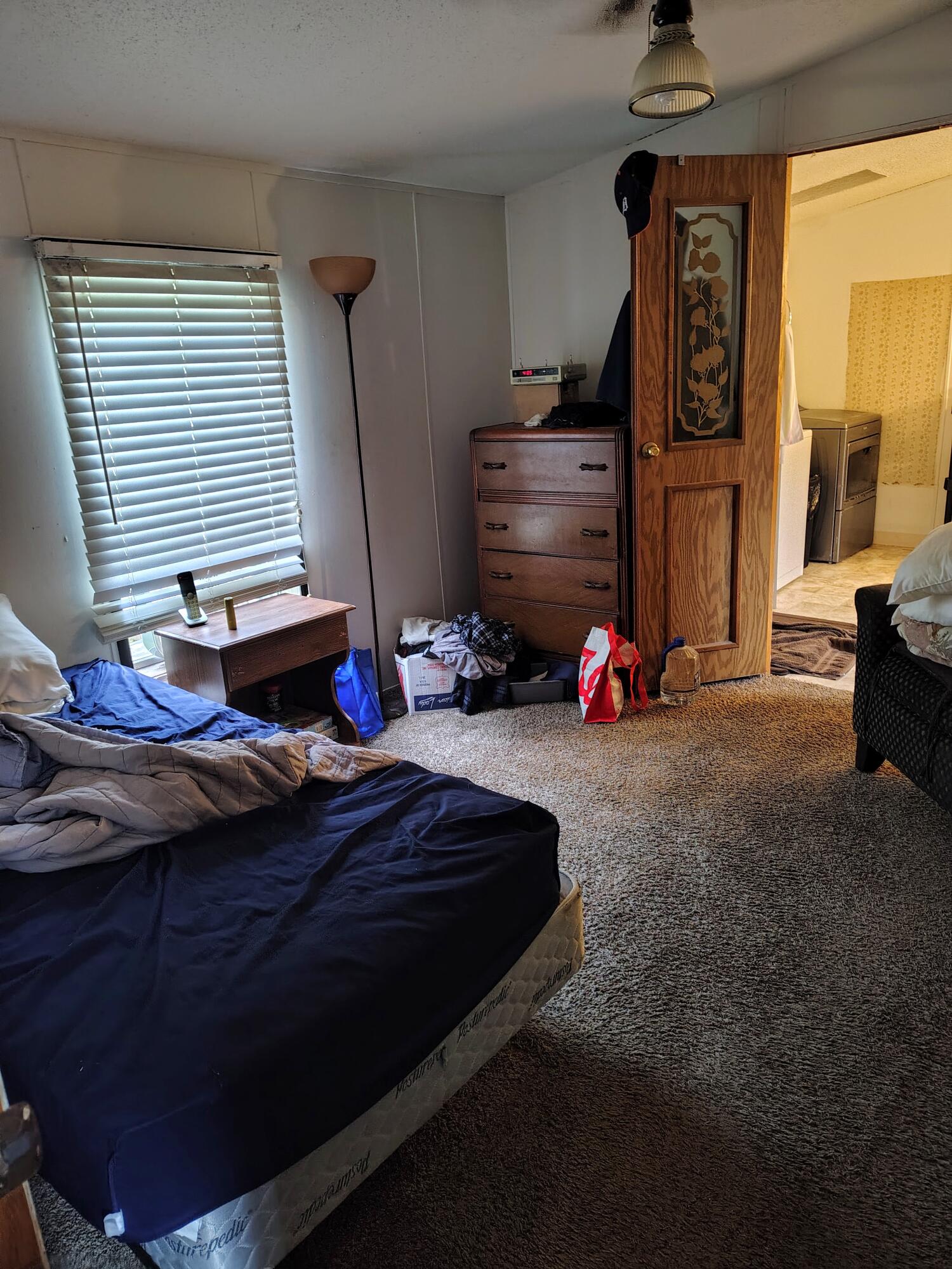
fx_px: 880
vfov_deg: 71.6
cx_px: 476
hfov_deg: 56.8
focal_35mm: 24
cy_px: 634
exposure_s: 1/30
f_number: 1.8
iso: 1494
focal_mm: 5.56
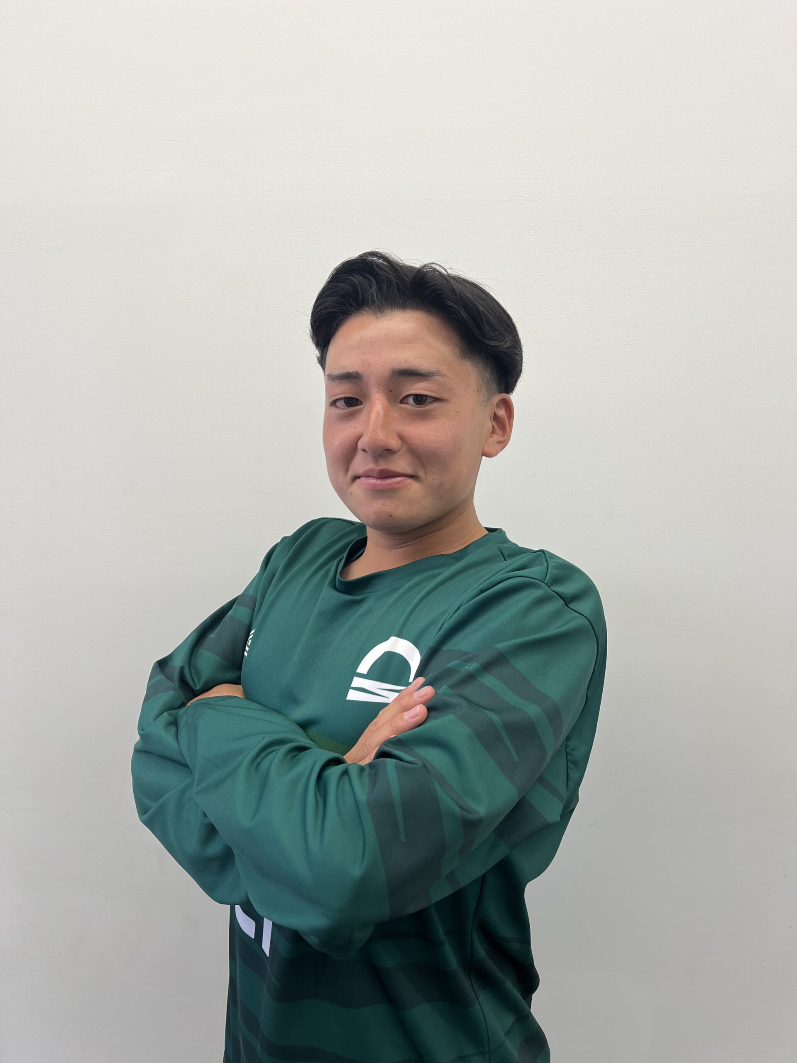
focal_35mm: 26
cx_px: 398
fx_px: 798
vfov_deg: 67.3
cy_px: 532
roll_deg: -0.2
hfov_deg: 53.1
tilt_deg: -7.4
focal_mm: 5.1
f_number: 1.6
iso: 64
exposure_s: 1/122
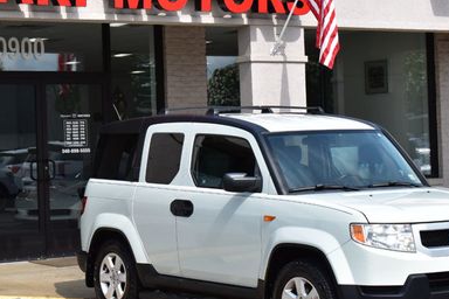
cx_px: 148
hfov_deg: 20.3
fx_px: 1247
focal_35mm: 100
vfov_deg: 13.7
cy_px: 135
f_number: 11
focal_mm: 40
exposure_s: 1/500
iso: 400
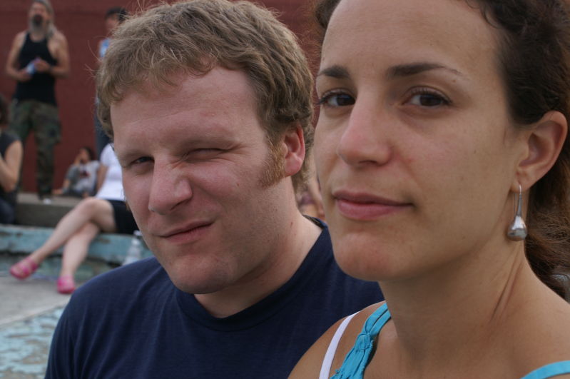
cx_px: 285
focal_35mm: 52
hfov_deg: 37.9
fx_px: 830
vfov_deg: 25.7
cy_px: 190
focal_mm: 35
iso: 100
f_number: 8
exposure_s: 1/60
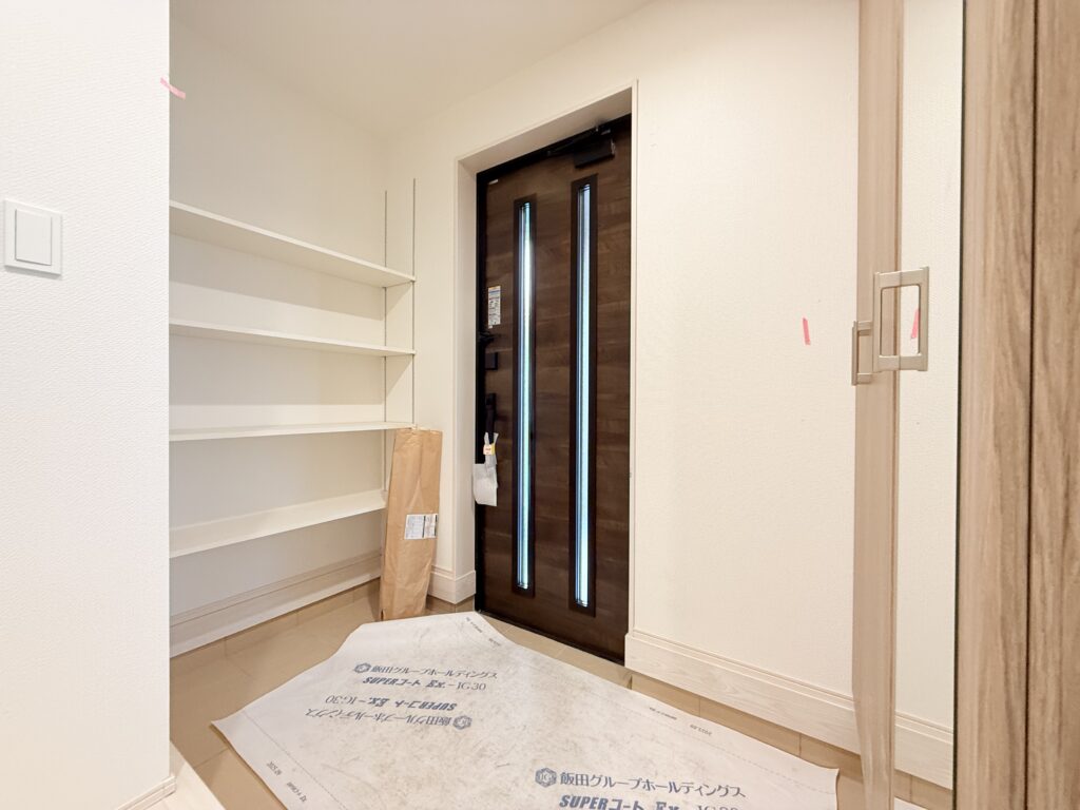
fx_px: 437
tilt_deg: -0.7
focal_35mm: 14
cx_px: 540
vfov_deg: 85.7
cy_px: 405
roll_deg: -0.9
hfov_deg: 102.1
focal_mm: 2.22
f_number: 2.2
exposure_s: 1/50
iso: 400
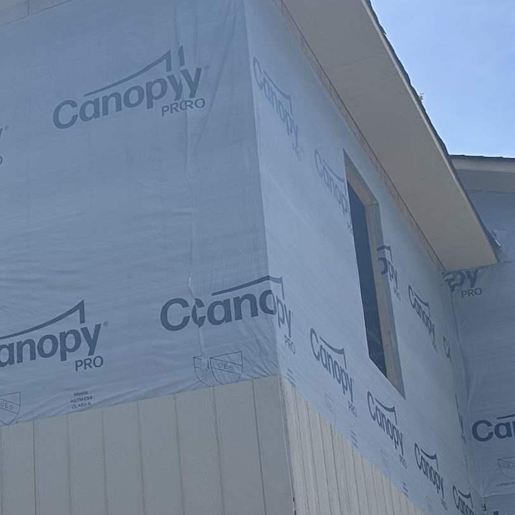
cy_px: 344
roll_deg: +0.0
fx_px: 1347
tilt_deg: +20.6
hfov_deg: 20.4
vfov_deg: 21.6
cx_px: -85
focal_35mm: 80
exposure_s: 1/2732
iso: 80
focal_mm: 6.86
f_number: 1.78
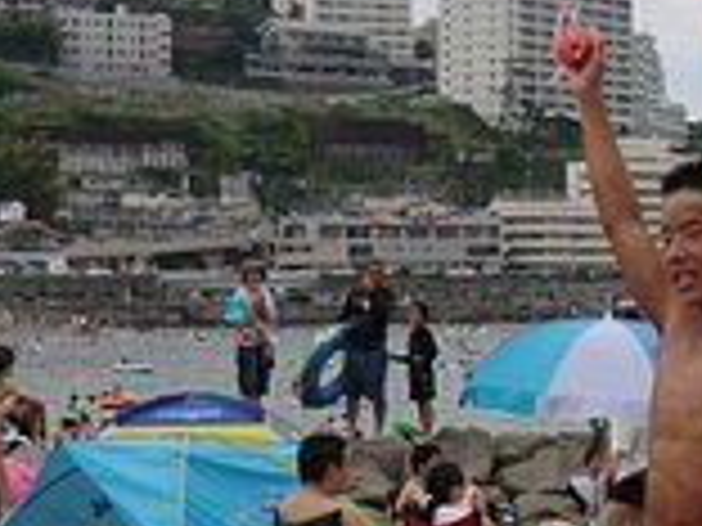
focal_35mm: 131
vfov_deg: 11.3
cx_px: 909
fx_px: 2657
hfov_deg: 14.4
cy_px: 288
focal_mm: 7.1
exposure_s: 1/500
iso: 64
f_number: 3.8
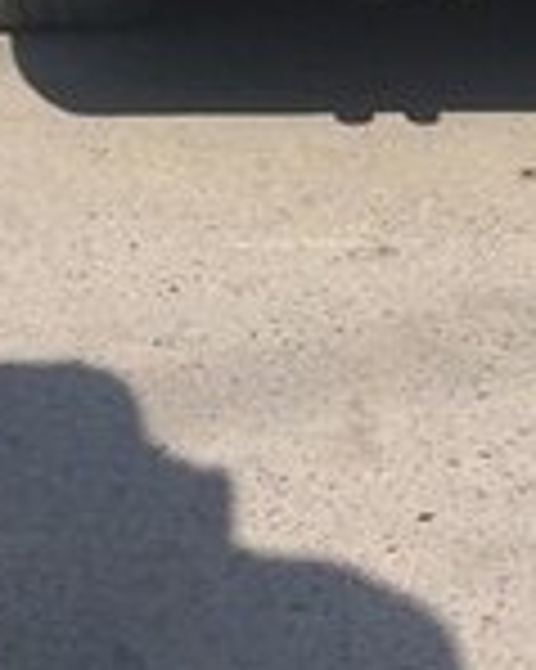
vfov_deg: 18.9
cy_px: -207
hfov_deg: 16.1
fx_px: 1866
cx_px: 482
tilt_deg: -4.8
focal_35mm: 94
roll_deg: -0.6
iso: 40
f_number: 2.2
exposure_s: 1/2415
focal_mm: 4.15
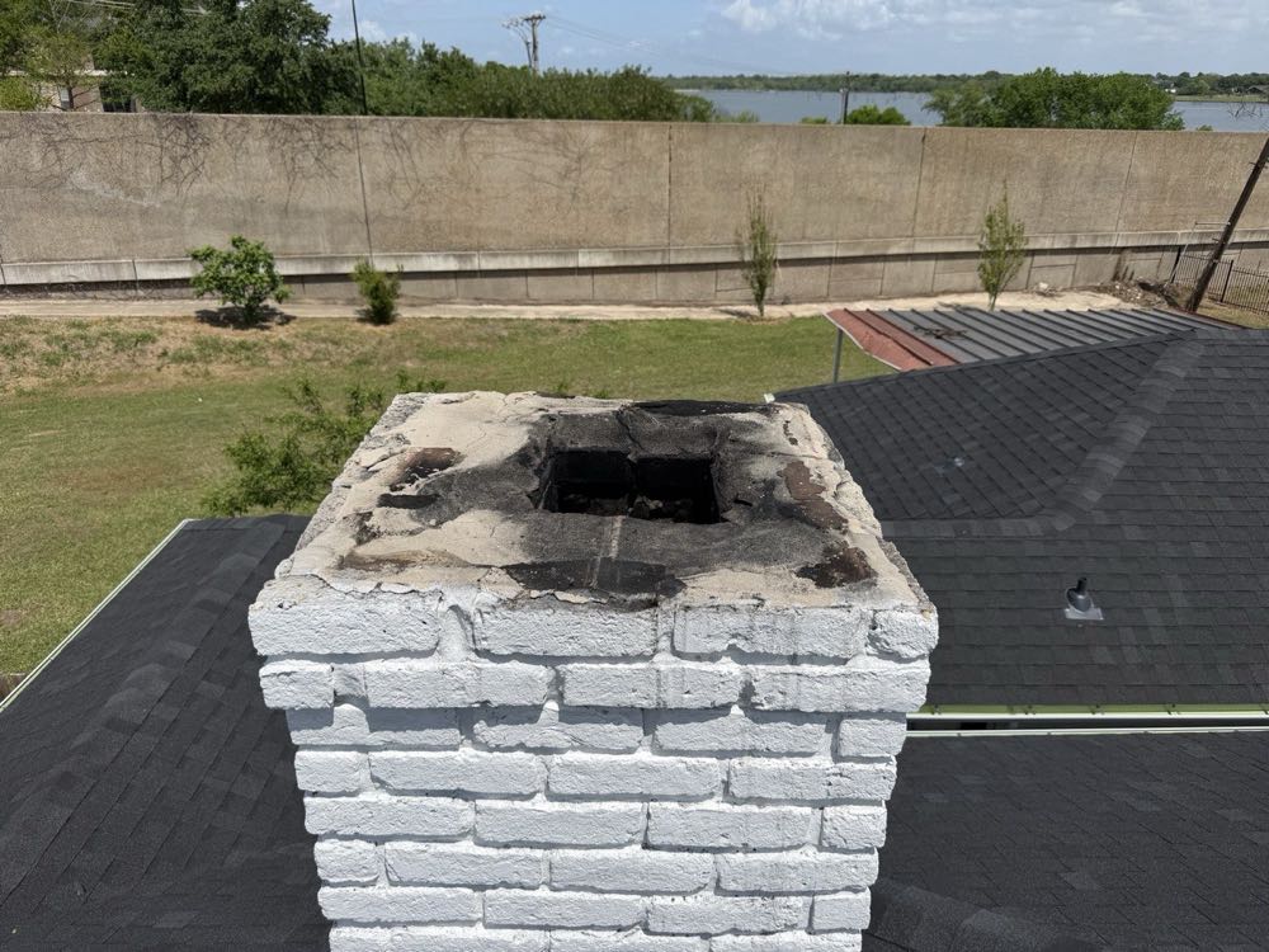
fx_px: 880
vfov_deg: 56.8
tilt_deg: -24.1
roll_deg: -0.5
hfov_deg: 71.6
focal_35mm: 24
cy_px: 476
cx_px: 634
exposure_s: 1/10309
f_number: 1.78
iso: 80
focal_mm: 6.76
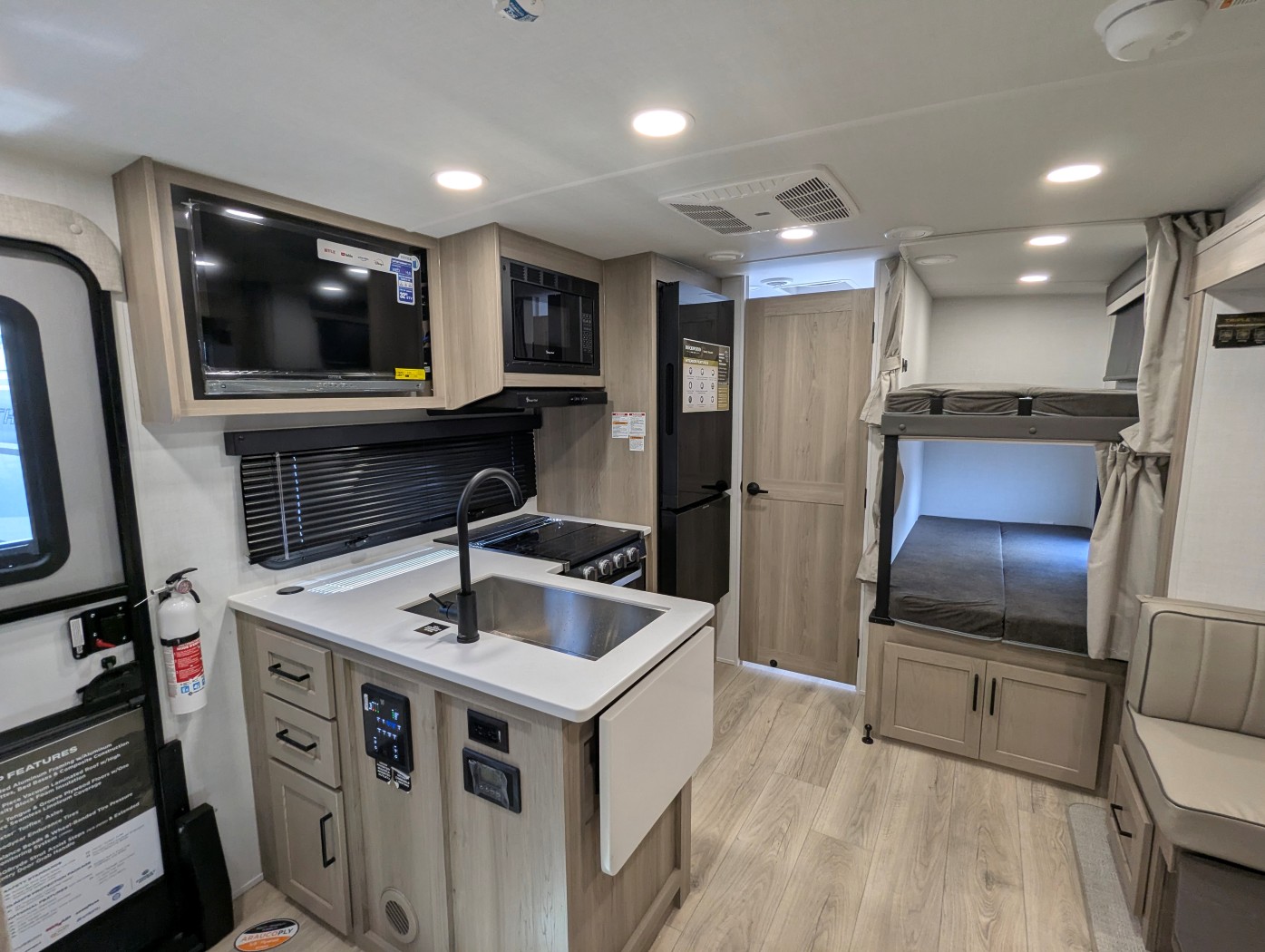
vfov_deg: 78.2
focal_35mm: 16
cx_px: 632
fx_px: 585
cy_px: 476
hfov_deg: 94.4
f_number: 2.2
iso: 53
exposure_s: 1/44
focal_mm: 2.35
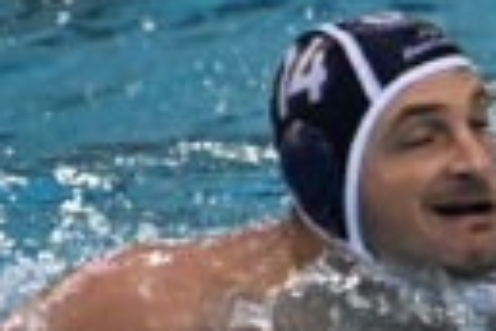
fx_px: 13708
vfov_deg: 1.4
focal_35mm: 995
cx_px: 1061
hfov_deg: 2.1
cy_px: -21
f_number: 5.6
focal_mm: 200
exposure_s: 1/1250
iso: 8000
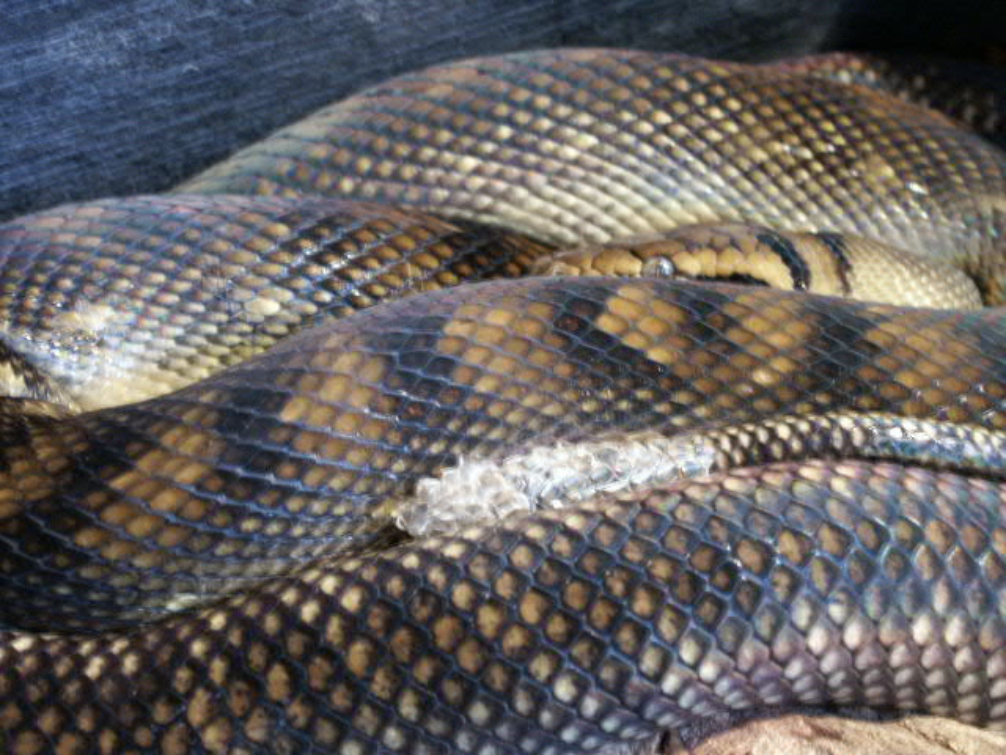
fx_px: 2732
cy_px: 378
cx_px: 503
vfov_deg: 15.7
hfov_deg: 20.9
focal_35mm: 94
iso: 200
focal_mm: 23.29
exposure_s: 1/3
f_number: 3.5
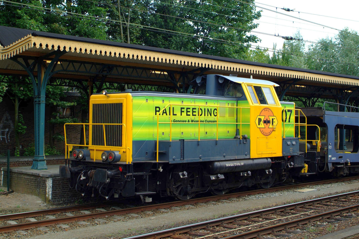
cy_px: 120
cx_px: 180
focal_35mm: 48
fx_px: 478
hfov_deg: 41.2
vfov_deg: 28.0
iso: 200
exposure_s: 1/250
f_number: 4.8
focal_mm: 32
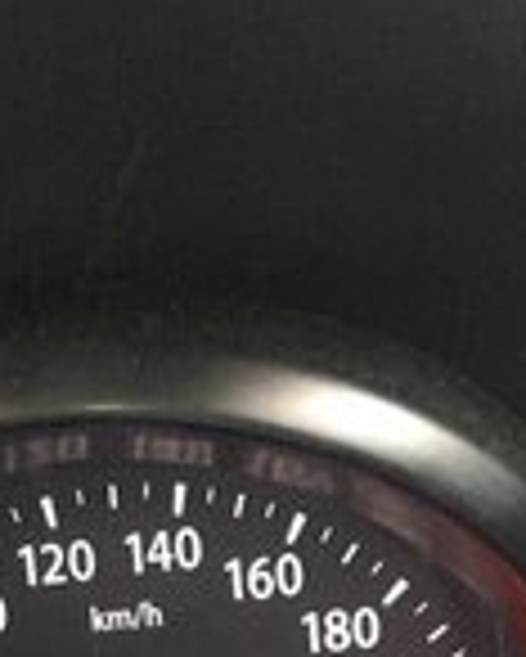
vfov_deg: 18.2
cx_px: 166
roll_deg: +2.6
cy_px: 922
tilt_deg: -36.3
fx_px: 1866
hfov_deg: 16.0
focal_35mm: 96
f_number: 2.2
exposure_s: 1/17
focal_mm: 4.15
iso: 320
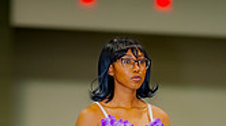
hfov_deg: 7.2
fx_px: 1790
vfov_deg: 4.0
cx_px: 139
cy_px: 295
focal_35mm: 299
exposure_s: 1/125
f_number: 1.4
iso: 110
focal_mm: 105
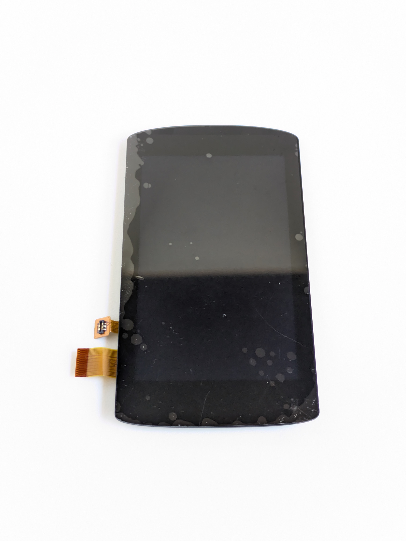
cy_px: 270
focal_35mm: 51
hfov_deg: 28.6
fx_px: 797
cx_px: 203
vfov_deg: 37.5
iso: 515
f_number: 1.89
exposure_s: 1/50
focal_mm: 5.43
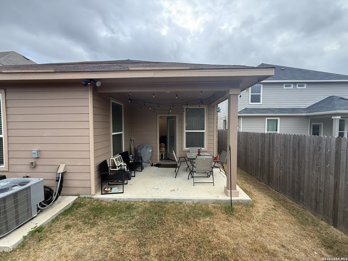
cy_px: 130
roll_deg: -0.4
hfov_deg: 102.1
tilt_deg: -0.9
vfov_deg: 85.7
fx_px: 141
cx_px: 174
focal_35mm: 14
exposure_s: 1/121
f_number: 2.2
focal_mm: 2.22
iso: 50
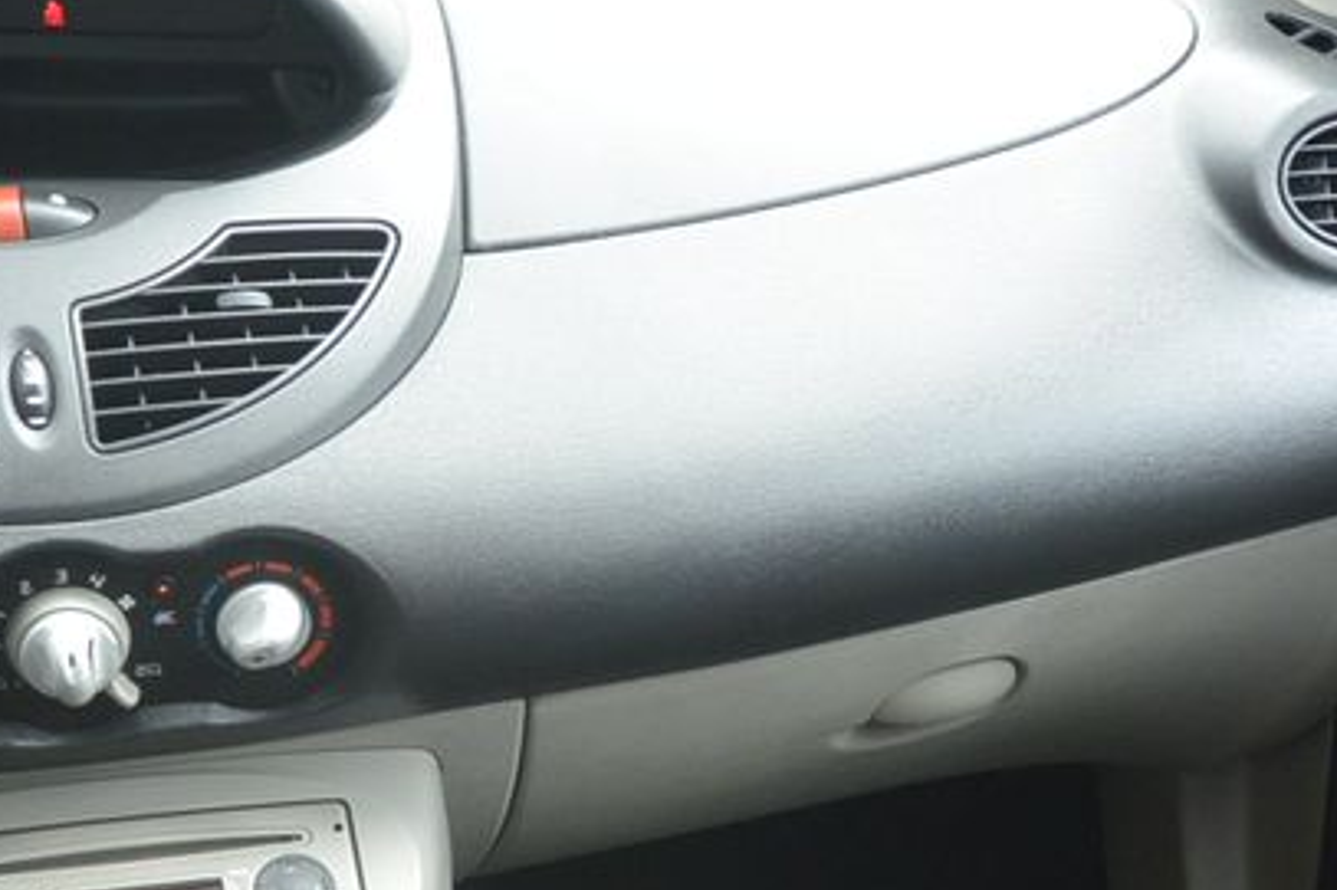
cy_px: 921
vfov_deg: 19.3
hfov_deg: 29.4
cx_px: 923
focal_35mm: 68
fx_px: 2524
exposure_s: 1/125
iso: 200
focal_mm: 10
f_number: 3.5
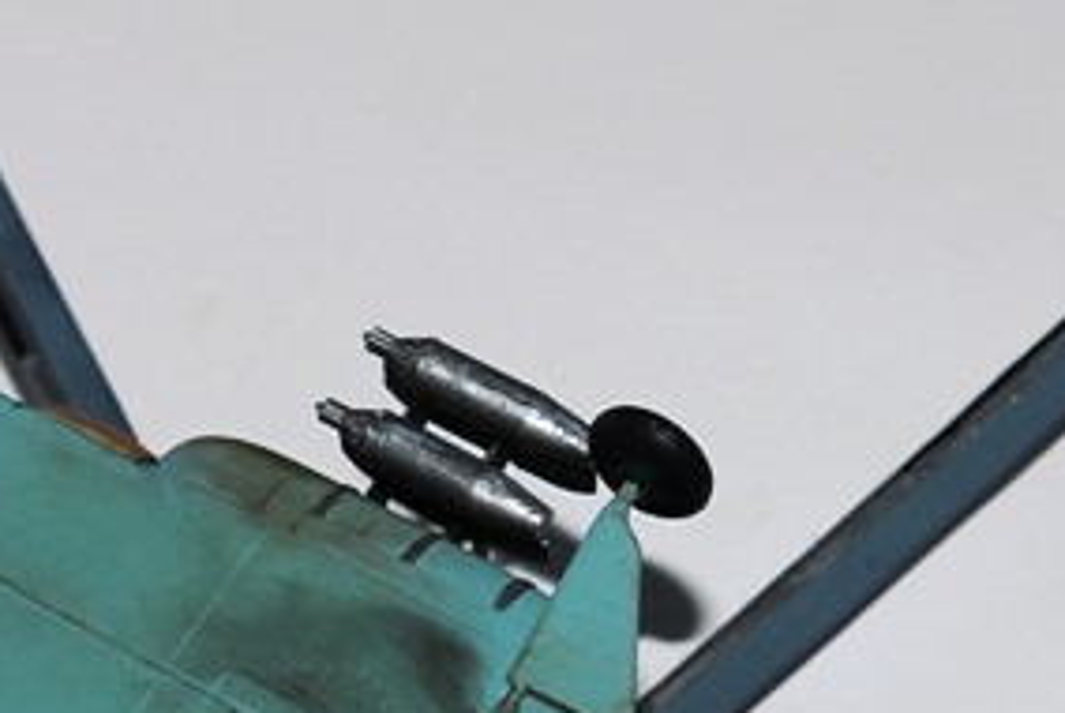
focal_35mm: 169
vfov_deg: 8.1
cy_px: 683
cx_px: 476
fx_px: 5005
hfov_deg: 12.1
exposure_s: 1/30
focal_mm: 50
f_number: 8
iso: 400
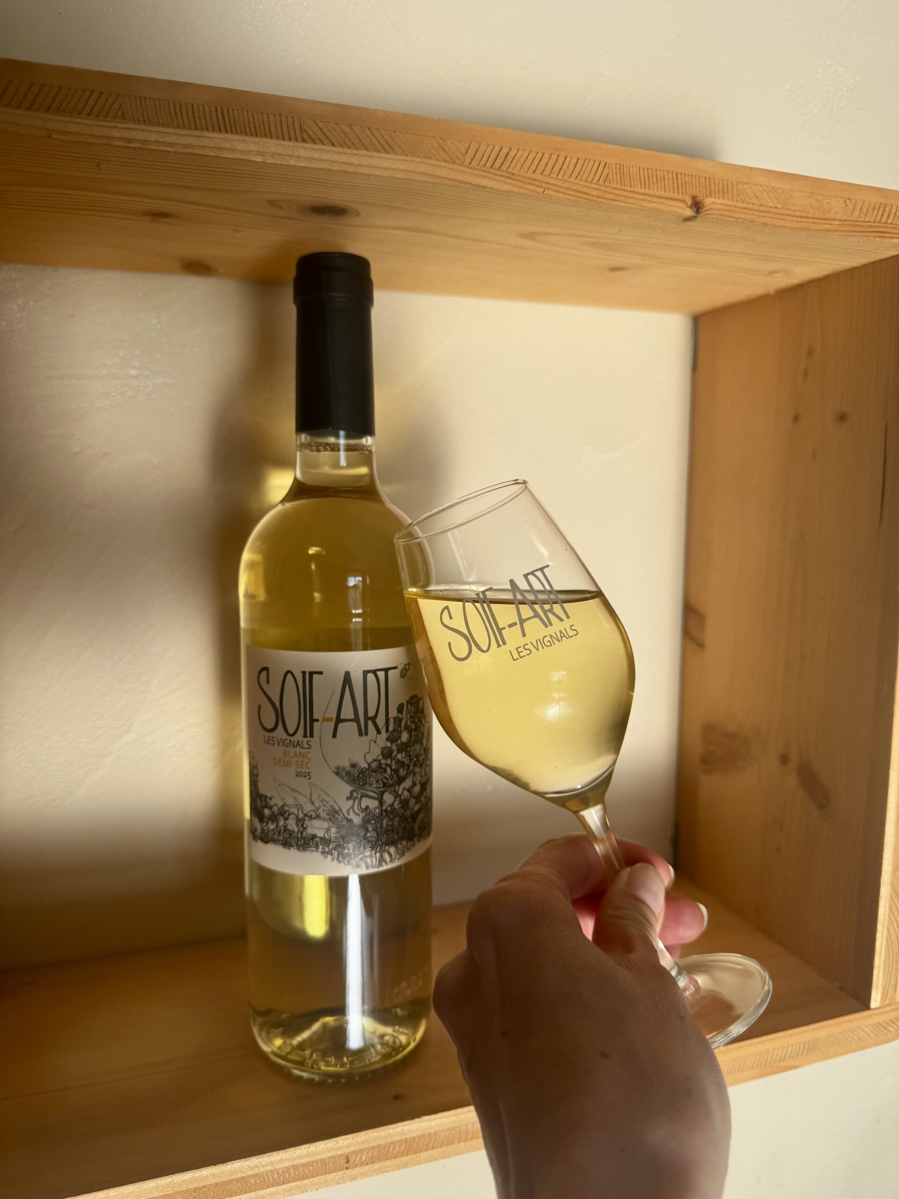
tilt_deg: -7.0
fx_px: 831
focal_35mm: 24
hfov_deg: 56.8
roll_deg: -0.4
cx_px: 450
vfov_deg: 71.6
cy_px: 600
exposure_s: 1/864
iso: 80
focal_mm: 6.76
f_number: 1.78
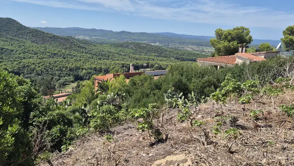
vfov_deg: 40.2
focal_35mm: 29
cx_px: 130
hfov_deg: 65.8
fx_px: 226
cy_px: 83
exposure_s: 1/1888
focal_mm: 5.4
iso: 25
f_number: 1.8
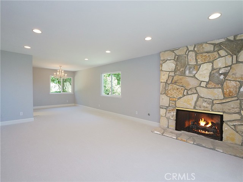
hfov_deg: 94.5
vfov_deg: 78.1
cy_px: 91
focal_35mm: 16
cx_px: 122
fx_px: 112
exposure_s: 1/40
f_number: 8
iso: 1000
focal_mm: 8
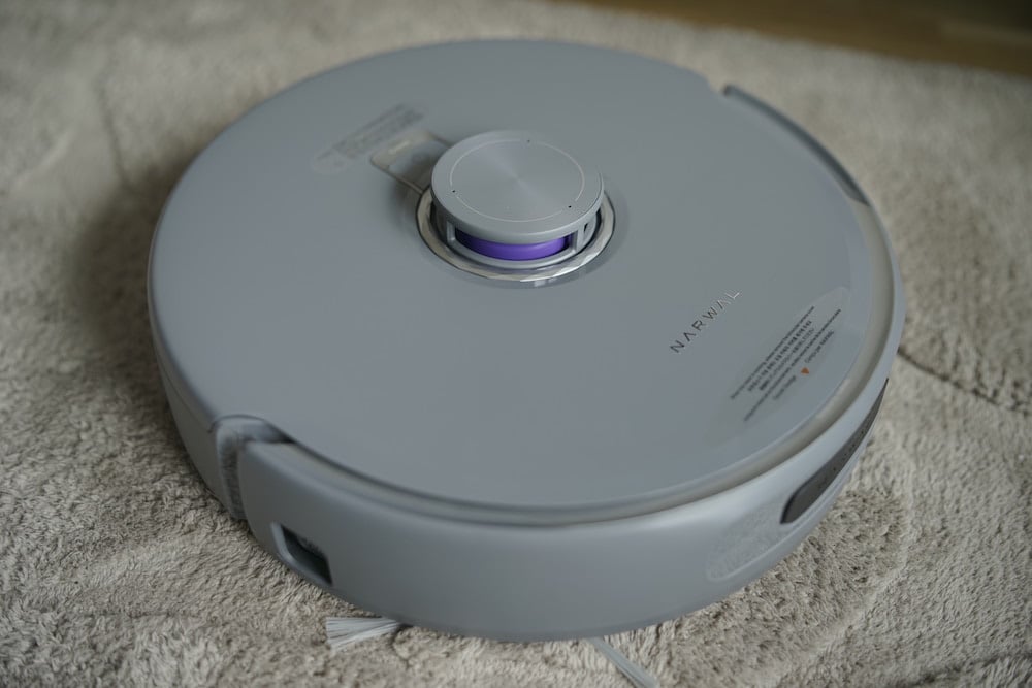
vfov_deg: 37.9
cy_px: 344
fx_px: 1003
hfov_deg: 54.4
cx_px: 516
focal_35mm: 35
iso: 320
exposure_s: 1/60
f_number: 2
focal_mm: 35
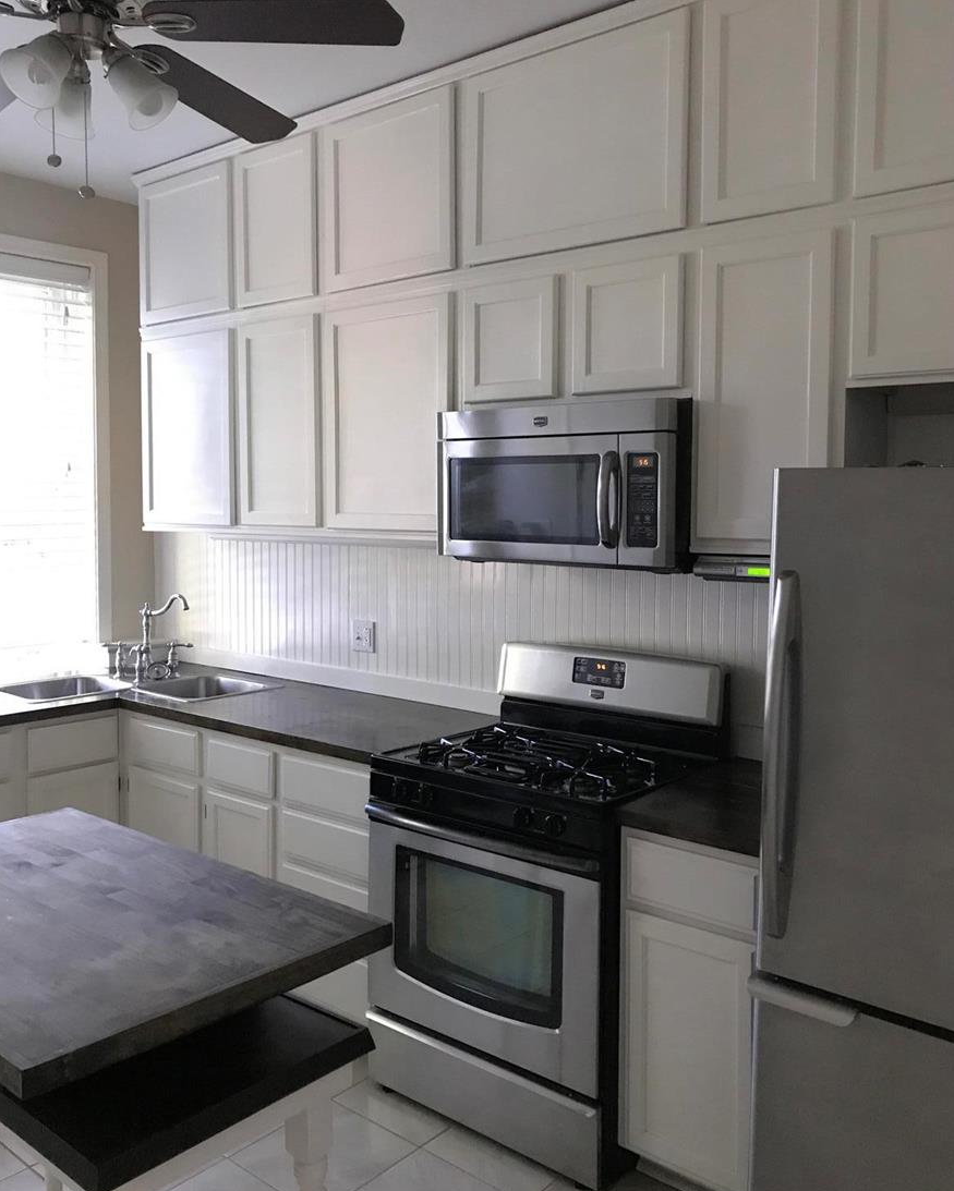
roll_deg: -0.7
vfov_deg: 58.7
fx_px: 1058
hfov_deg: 48.5
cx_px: 471
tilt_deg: -3.3
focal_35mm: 30
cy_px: 566
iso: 160
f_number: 1.8
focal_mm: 3.99
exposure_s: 1/4
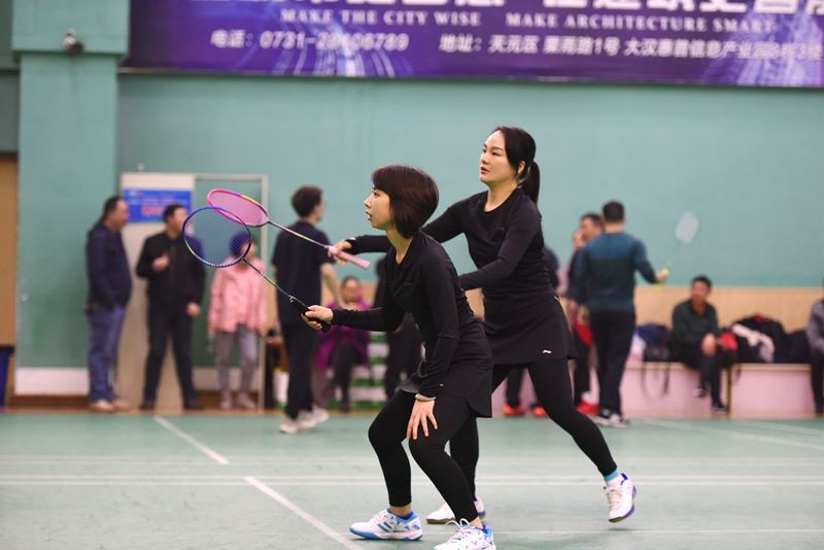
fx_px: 2335
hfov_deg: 20.0
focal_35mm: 102
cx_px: 412
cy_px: 275
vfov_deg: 13.4
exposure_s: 1/400
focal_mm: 102
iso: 2000
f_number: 2.8
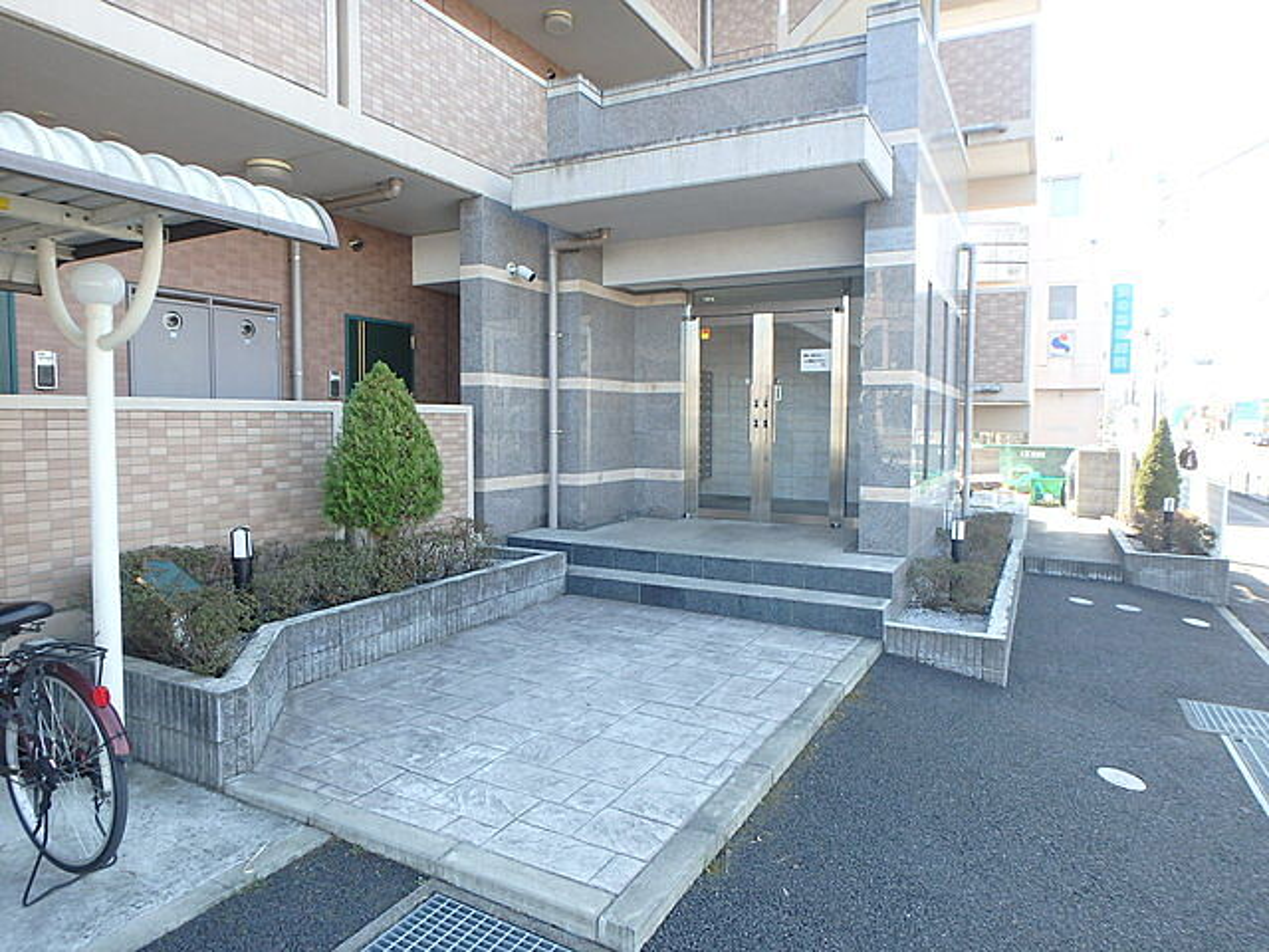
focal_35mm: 21
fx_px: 770
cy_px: 476
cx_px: 634
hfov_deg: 79.0
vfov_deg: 63.4
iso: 125
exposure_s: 1/80
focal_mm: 3.7
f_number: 3.5
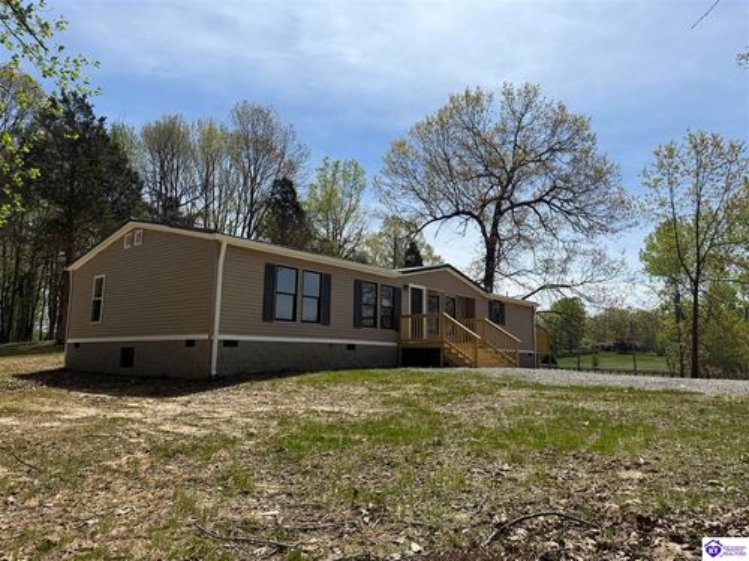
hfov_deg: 71.6
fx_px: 519
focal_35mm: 24
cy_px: 280
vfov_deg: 56.8
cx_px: 374
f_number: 1.78
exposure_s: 1/5714
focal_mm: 6.76
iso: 80
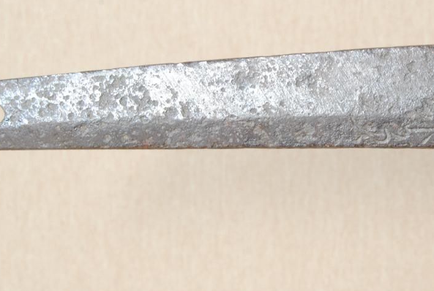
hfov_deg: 13.8
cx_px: 361
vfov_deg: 9.3
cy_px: 85
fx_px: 1787
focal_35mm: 148
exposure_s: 1/2
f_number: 11
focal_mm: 50
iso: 400
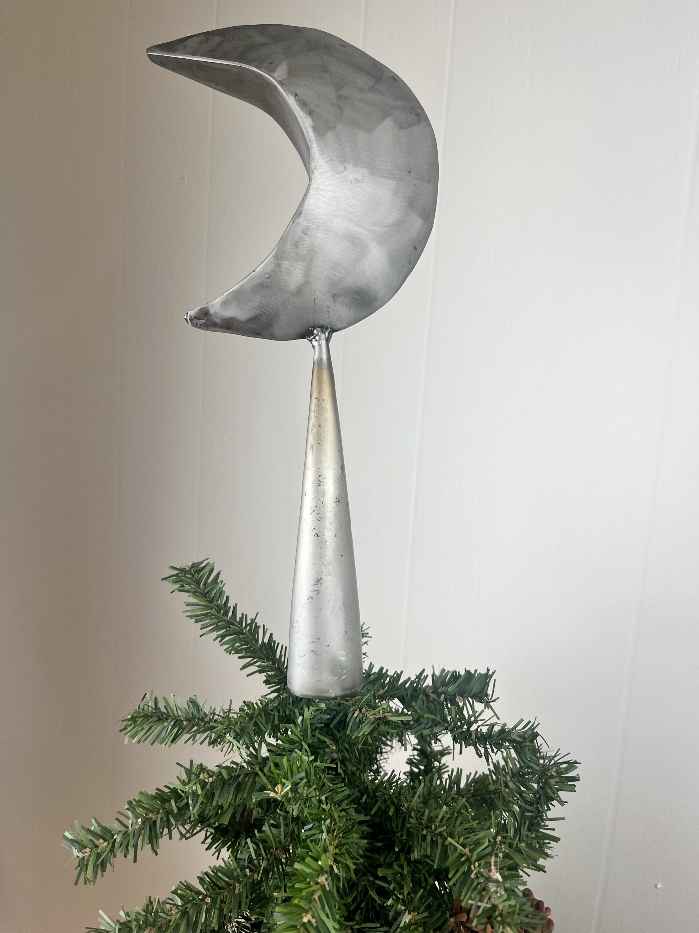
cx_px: 350
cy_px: 466
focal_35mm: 26
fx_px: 700
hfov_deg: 53.1
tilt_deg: -7.5
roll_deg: -2.9
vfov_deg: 67.3
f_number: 1.6
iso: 40
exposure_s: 1/265
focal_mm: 5.1
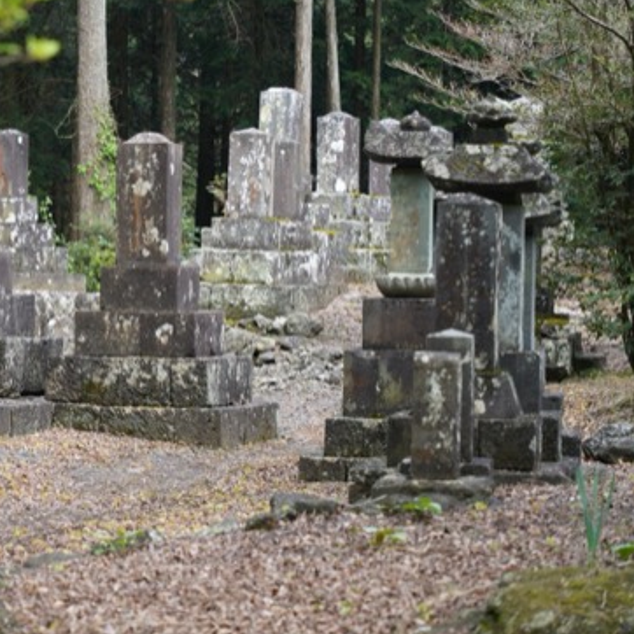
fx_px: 2549
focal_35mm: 123
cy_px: 282
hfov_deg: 14.1
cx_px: 82
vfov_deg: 14.2
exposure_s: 1/100
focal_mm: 82
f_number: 4.5
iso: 400
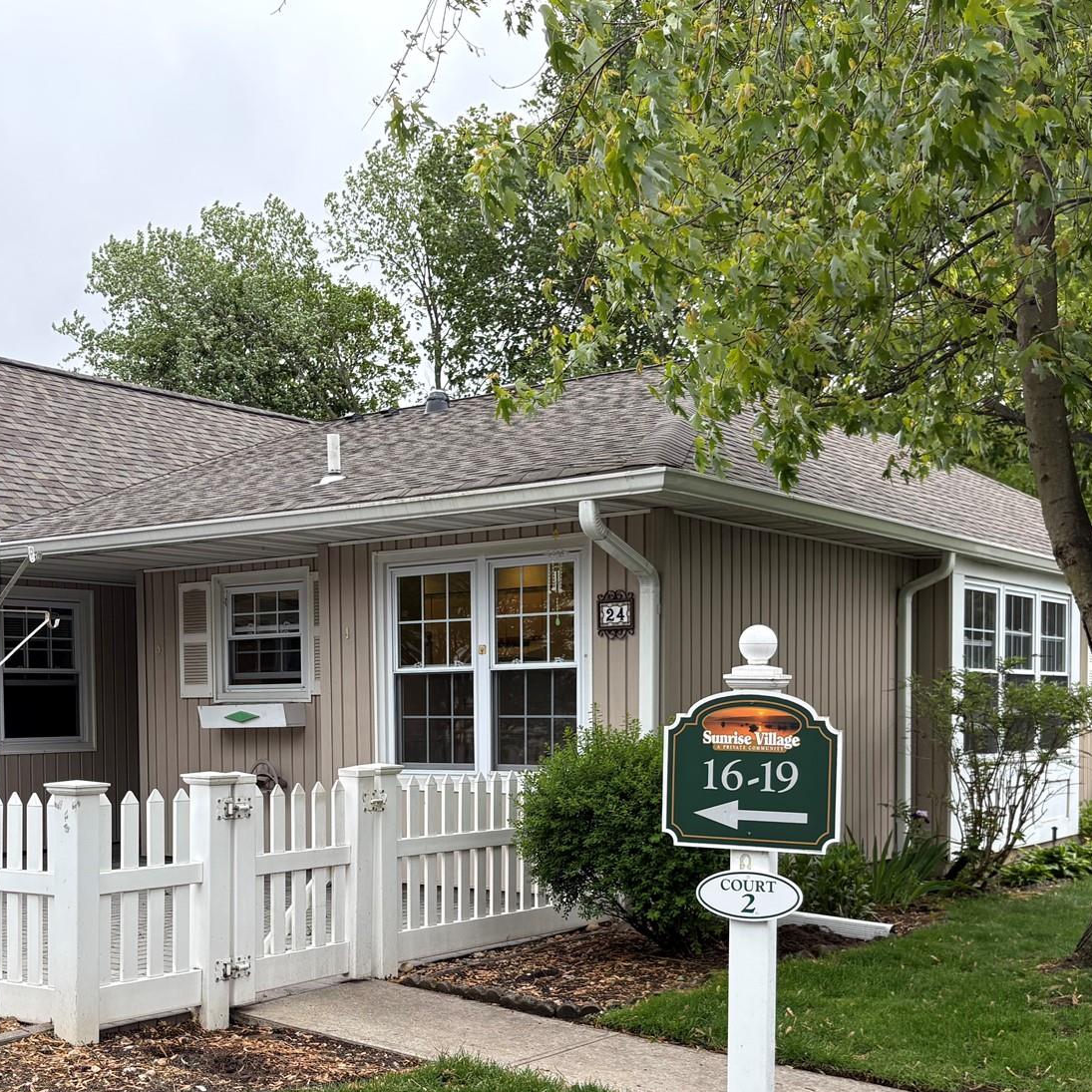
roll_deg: +1.2
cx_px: 451
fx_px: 1535
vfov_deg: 38.6
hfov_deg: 39.0
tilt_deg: -1.5
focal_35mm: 43
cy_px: 750
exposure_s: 1/601
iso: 64
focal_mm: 5.96
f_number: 1.6
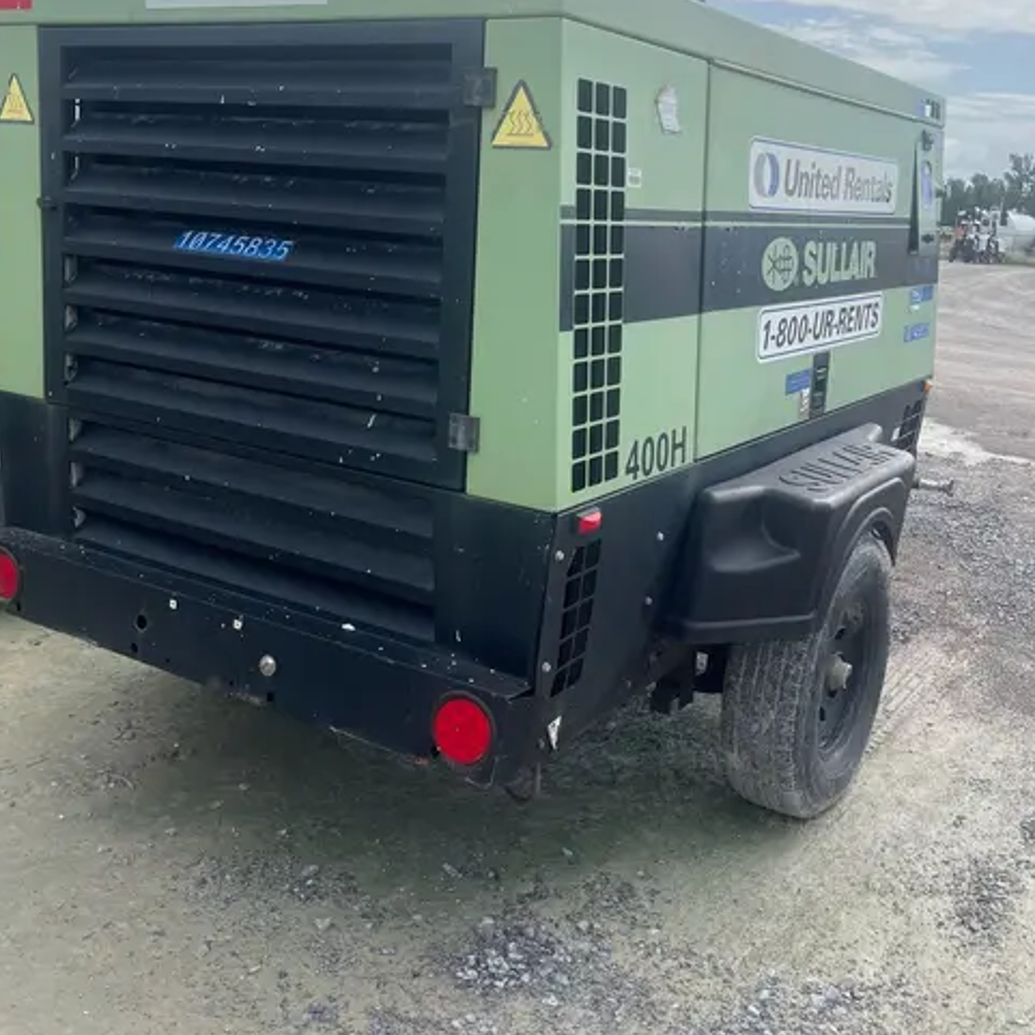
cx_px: 540
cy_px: 406
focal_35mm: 35
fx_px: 1184
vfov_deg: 46.9
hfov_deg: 47.2
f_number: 1.6
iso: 50
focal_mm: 5.1
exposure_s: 1/2825
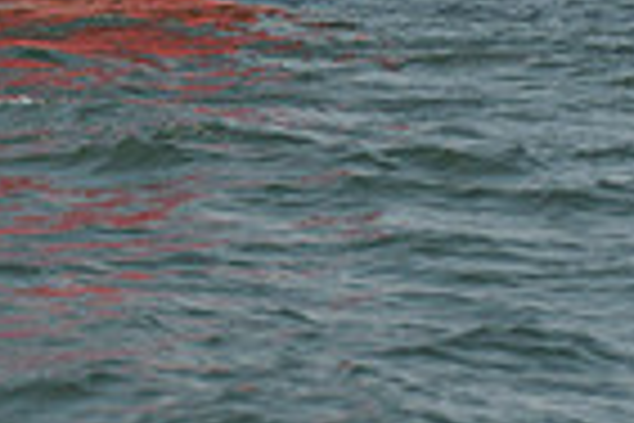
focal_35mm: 392
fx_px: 6903
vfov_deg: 3.4
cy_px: -824
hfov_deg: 5.2
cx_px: -196
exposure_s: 1/1250
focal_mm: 95
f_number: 7.1
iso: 200
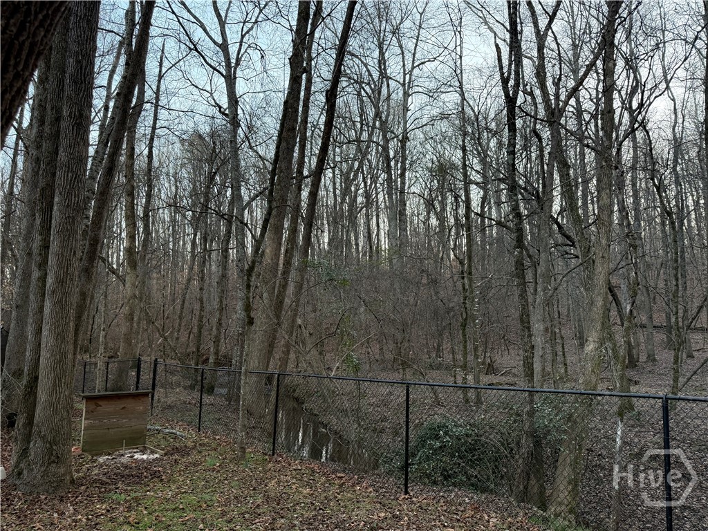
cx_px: 354
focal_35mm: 24
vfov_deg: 56.8
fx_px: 491
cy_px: 266
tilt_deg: +7.5
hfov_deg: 71.6
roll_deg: -0.7
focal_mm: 6.76
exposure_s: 1/234
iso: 200
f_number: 1.78
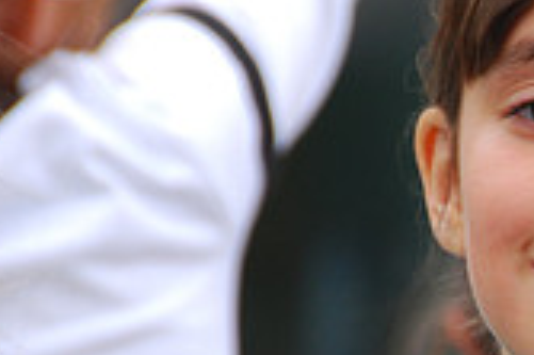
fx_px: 15485
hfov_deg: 2.0
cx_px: 675
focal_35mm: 1045
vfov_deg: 1.3
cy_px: 329
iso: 200
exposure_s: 1/180
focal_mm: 200
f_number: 6.7
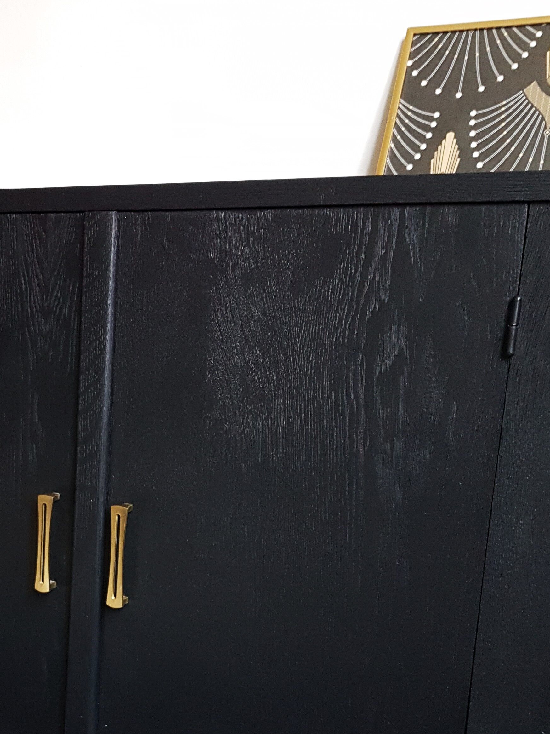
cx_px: 134
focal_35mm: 45
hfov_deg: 31.6
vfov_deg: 40.8
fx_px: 953
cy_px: 556
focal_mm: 4.2
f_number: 1.7
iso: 200
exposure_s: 1/19
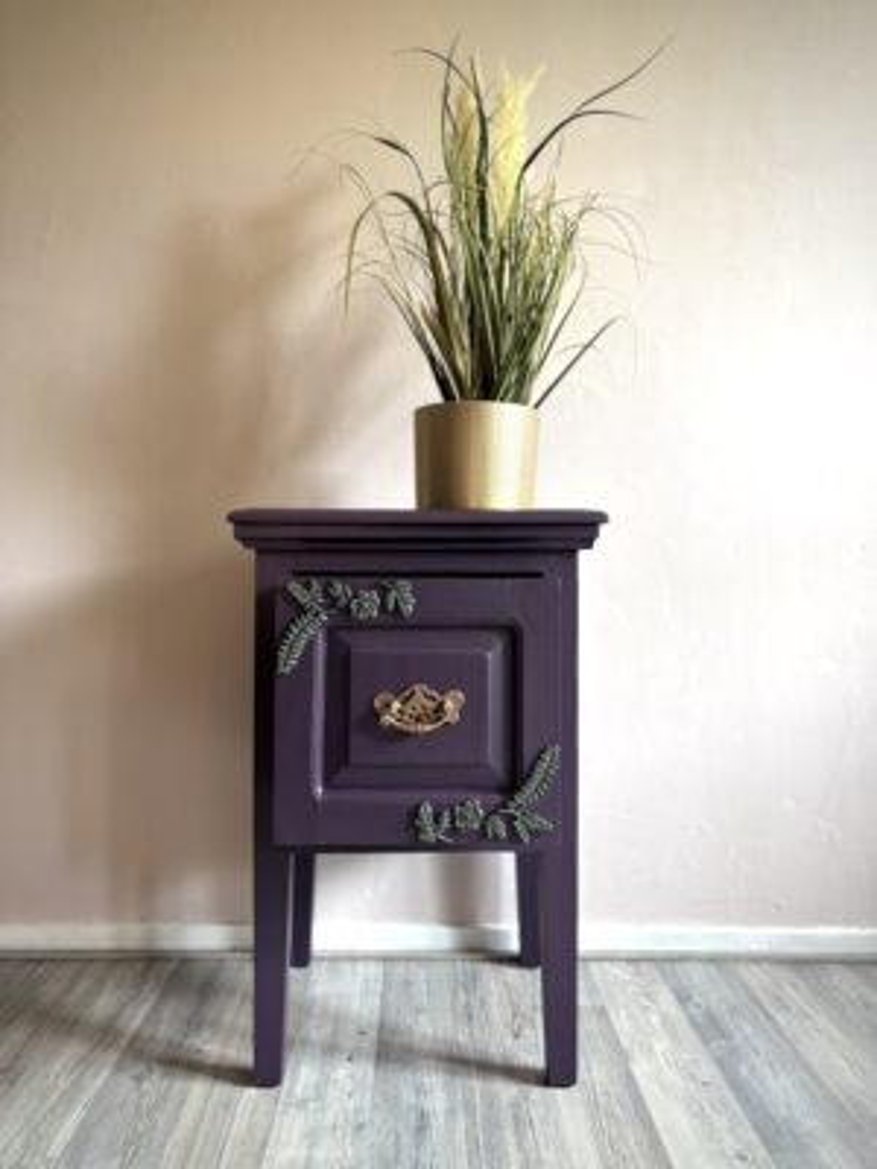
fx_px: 878
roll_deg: -1.2
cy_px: 584
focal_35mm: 26
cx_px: 438
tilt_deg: -1.1
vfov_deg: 67.3
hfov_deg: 53.1
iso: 125
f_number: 1.6
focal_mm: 5.96
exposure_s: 1/50
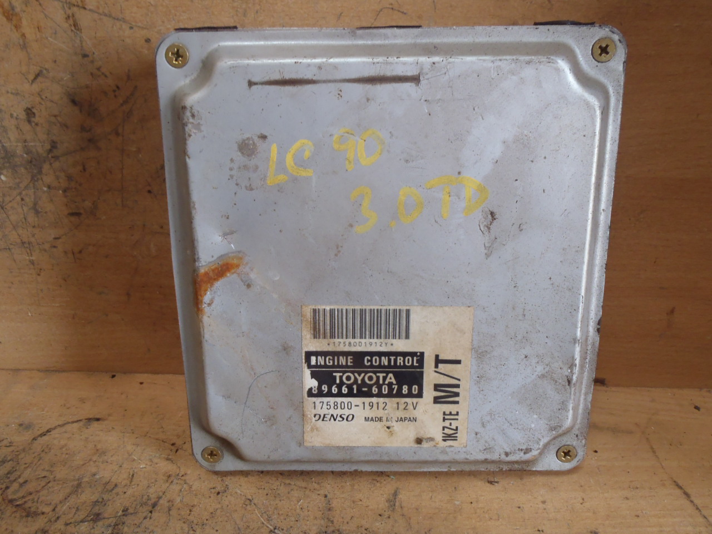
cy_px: 267
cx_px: 356
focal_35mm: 28
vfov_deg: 49.7
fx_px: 576
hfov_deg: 63.4
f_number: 3.9
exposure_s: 1/15
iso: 200
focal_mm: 5
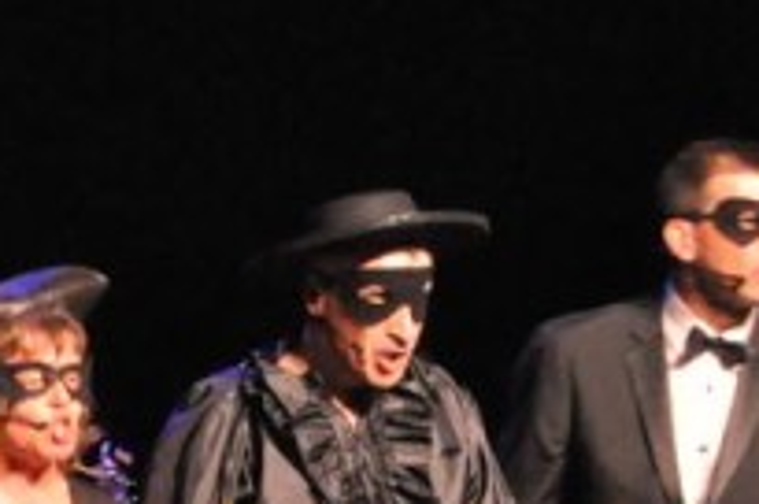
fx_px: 7873
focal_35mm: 374
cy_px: 571
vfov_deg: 3.7
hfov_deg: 5.5
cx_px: 174
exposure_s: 1/40
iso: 3200
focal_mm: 50
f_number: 5.6
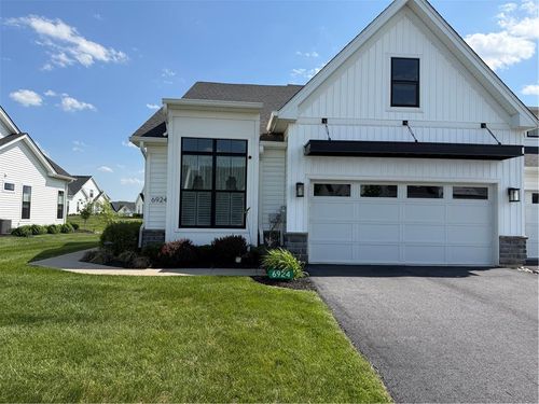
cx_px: 270
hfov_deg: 71.6
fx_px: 374
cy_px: 202
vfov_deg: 56.8
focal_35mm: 24
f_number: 1.78
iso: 100
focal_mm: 6.76
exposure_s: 1/5319
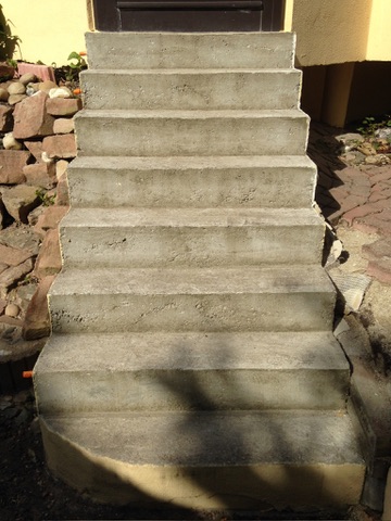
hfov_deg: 42.9
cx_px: 196
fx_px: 497
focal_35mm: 33
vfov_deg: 55.4
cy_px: 260
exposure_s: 1/2169
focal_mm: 4.12
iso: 50
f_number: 2.4
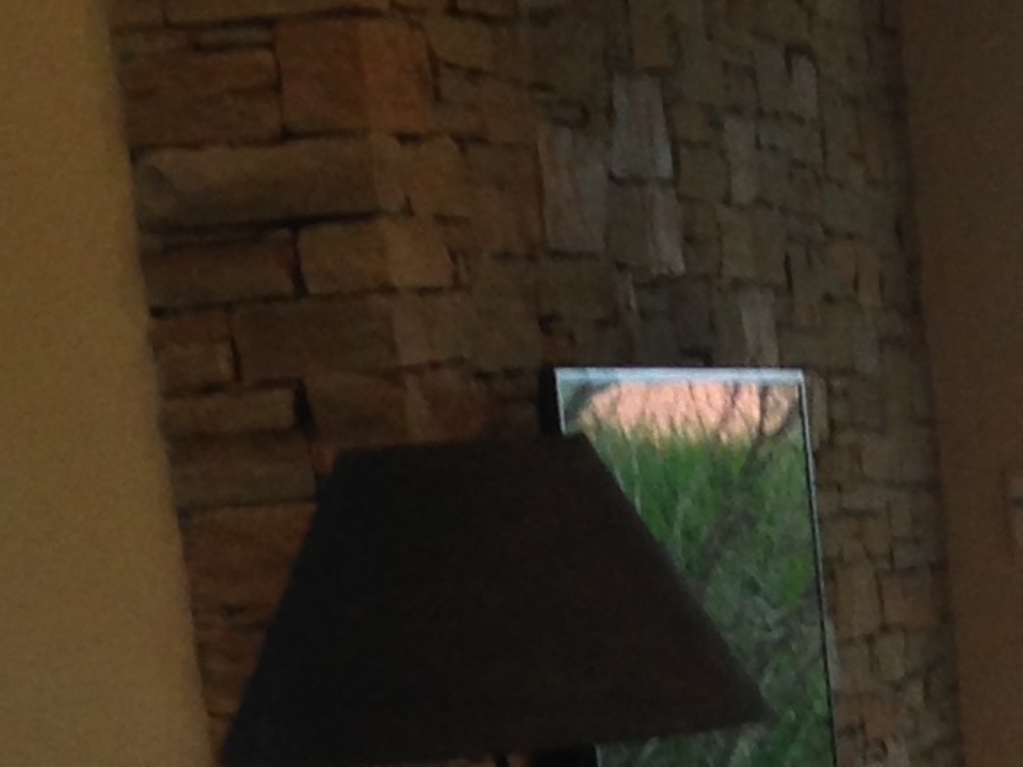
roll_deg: +3.6
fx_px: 5526
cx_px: 1312
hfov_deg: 10.4
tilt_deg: -13.8
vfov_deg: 7.5
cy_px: 1687
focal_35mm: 187
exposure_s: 1/20
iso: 80
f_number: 2.4
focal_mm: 4.12
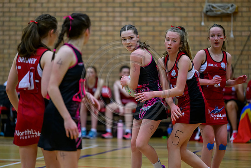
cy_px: 84
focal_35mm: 200
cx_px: 126
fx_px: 1395
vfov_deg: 6.9
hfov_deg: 10.3
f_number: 3.2
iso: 4000
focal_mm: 200
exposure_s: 1/800
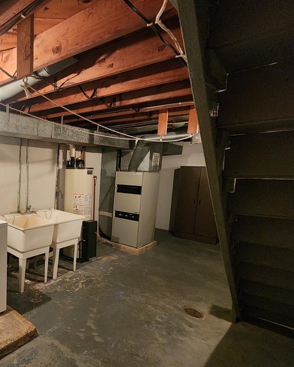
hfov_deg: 58.5
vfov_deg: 80.2
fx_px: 218
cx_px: 31
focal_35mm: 20
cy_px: 198
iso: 500
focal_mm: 2.2
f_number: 2.2
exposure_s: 1/30
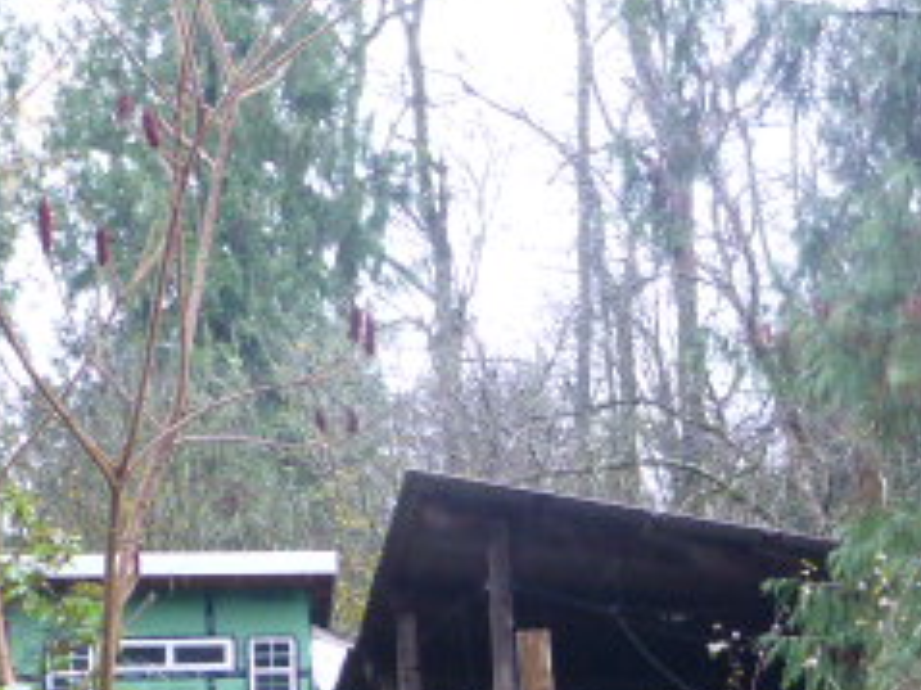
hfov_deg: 15.4
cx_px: 882
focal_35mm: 126
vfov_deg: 11.6
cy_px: 775
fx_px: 3351
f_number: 4.2
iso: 400
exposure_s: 1/60
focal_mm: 8.5
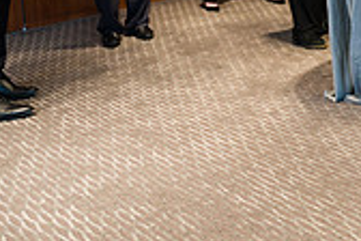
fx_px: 832
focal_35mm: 83
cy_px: -114
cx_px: 548
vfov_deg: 15.3
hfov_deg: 20.7
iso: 640
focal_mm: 24
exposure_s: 1/50
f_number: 4
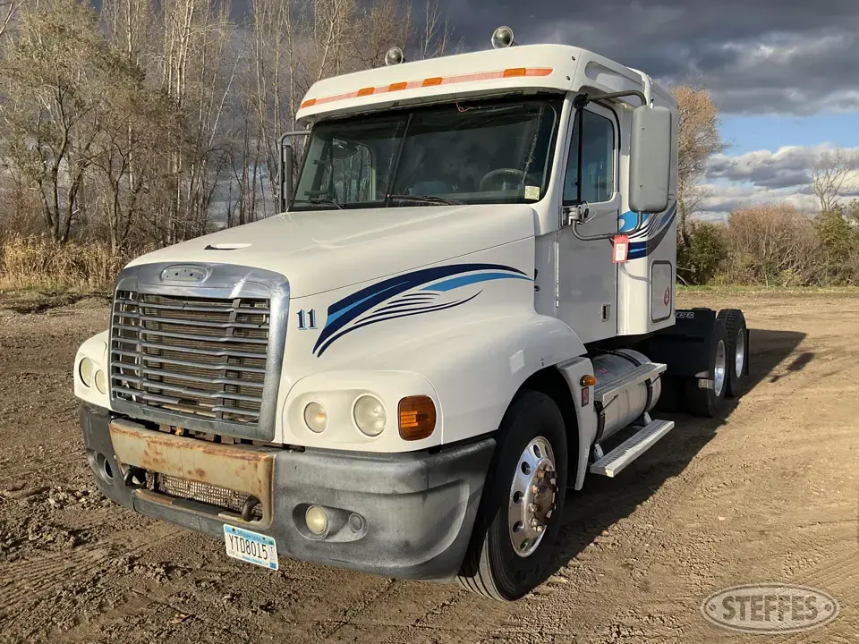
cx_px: 430
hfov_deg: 61.7
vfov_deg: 48.2
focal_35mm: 29
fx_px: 720
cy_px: 322
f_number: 1.8
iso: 25
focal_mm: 3
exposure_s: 1/2227
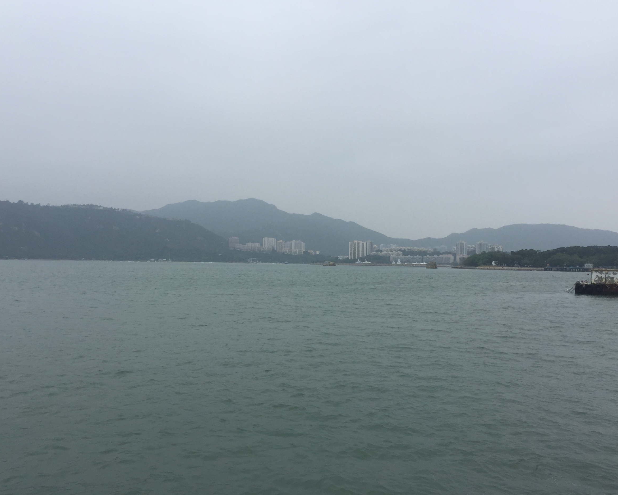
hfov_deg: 57.1
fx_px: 567
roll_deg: -2.2
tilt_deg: +1.9
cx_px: 290
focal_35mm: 31
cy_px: 252
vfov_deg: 47.1
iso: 32
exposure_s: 1/824
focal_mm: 4.15
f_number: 2.2
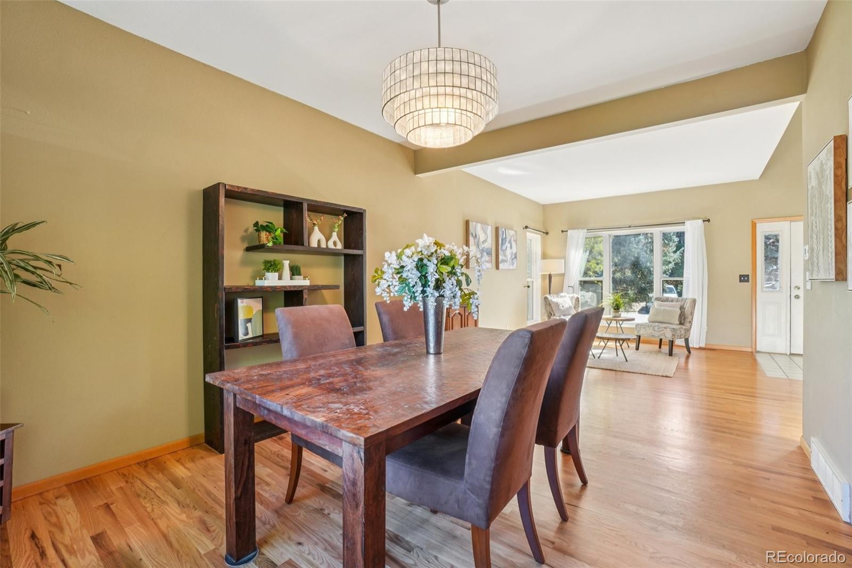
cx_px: 426
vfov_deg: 77.3
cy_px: 284
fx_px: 355
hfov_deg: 100.4
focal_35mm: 15
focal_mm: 10
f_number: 8
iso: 400
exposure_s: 1/25
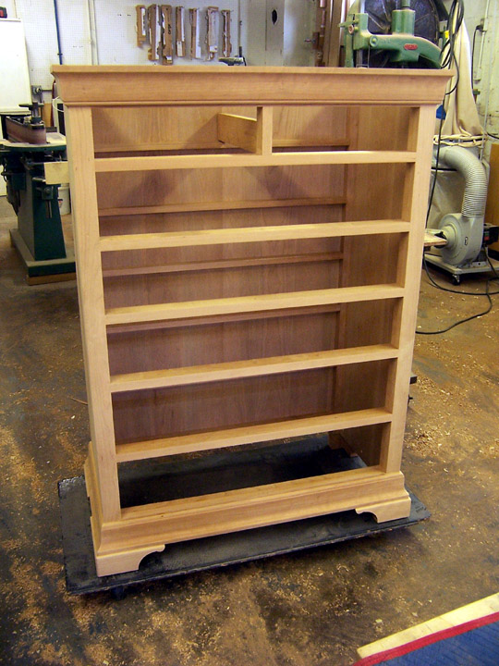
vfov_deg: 55.4
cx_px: 250
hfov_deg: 42.9
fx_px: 634
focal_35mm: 33
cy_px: 333
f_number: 3.4
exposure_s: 1/15
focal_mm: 5.5
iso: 140
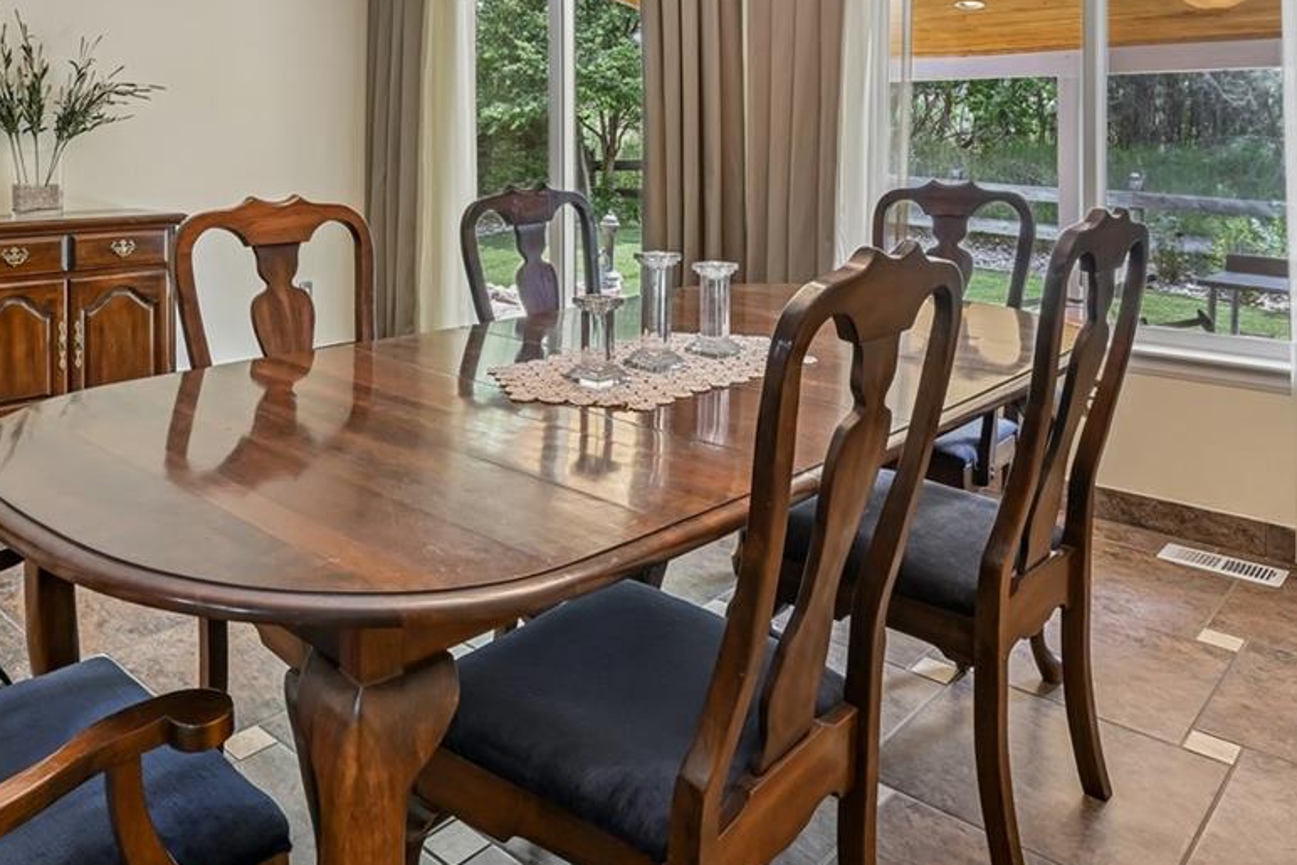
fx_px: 1045
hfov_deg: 63.3
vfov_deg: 42.0
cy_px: 118
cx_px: 541
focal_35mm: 29
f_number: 10
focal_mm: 14
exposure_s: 1/15
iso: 360
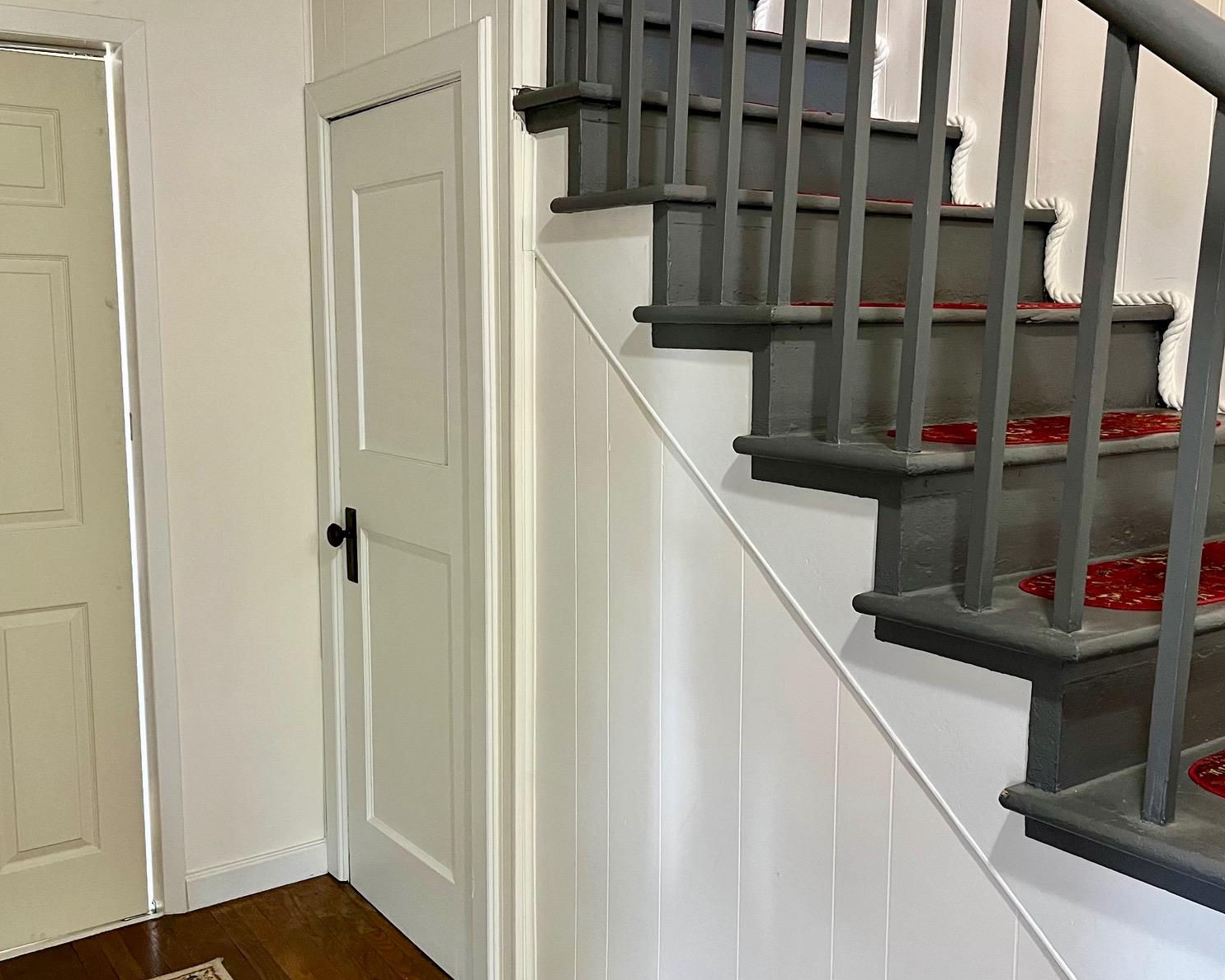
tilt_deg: -8.8
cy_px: 506
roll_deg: +0.3
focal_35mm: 35
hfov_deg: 51.5
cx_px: 593
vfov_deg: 42.2
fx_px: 1269
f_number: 1.6
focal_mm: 5.1
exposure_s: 1/60
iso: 320
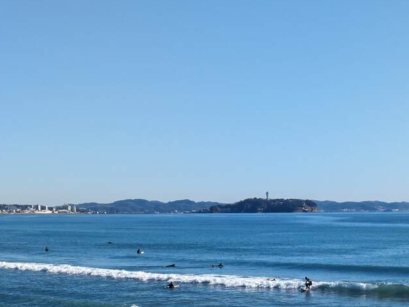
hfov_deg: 20.1
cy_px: 267
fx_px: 1147
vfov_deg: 15.1
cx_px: 292
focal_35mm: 97
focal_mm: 5.43
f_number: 1.89
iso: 52
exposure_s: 1/2299
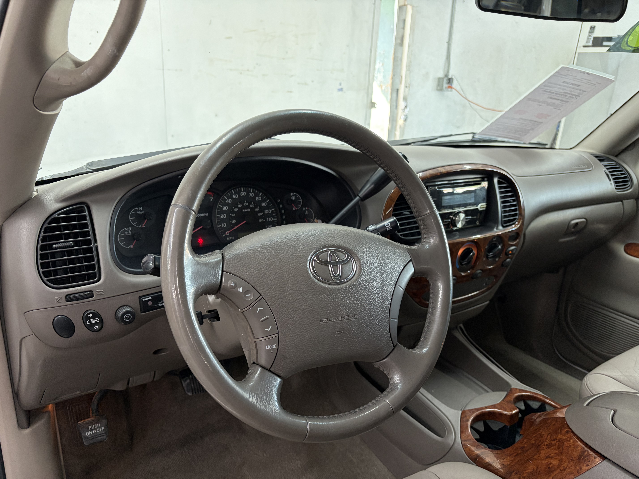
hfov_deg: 67.3
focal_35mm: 26
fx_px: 480
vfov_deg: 53.1
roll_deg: -2.7
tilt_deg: -18.7
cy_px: 240
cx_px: 320
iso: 160
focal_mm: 5.96
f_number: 1.6
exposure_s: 1/60
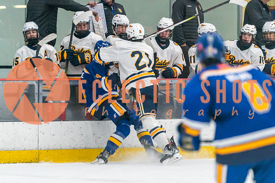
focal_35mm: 357
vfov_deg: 3.9
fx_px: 2724
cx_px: 159
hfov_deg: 5.8
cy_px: 94
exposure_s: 1/1250
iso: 3200
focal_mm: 200
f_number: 2.8
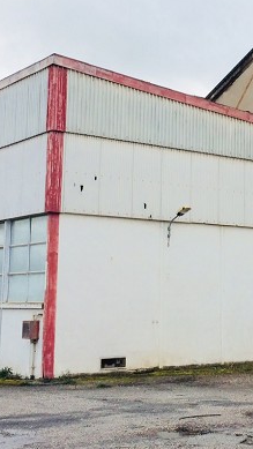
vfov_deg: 32.2
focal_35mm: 65
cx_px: 235
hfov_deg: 18.2
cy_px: 167
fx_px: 775
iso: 32
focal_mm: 4.15
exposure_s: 1/1026
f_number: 2.2
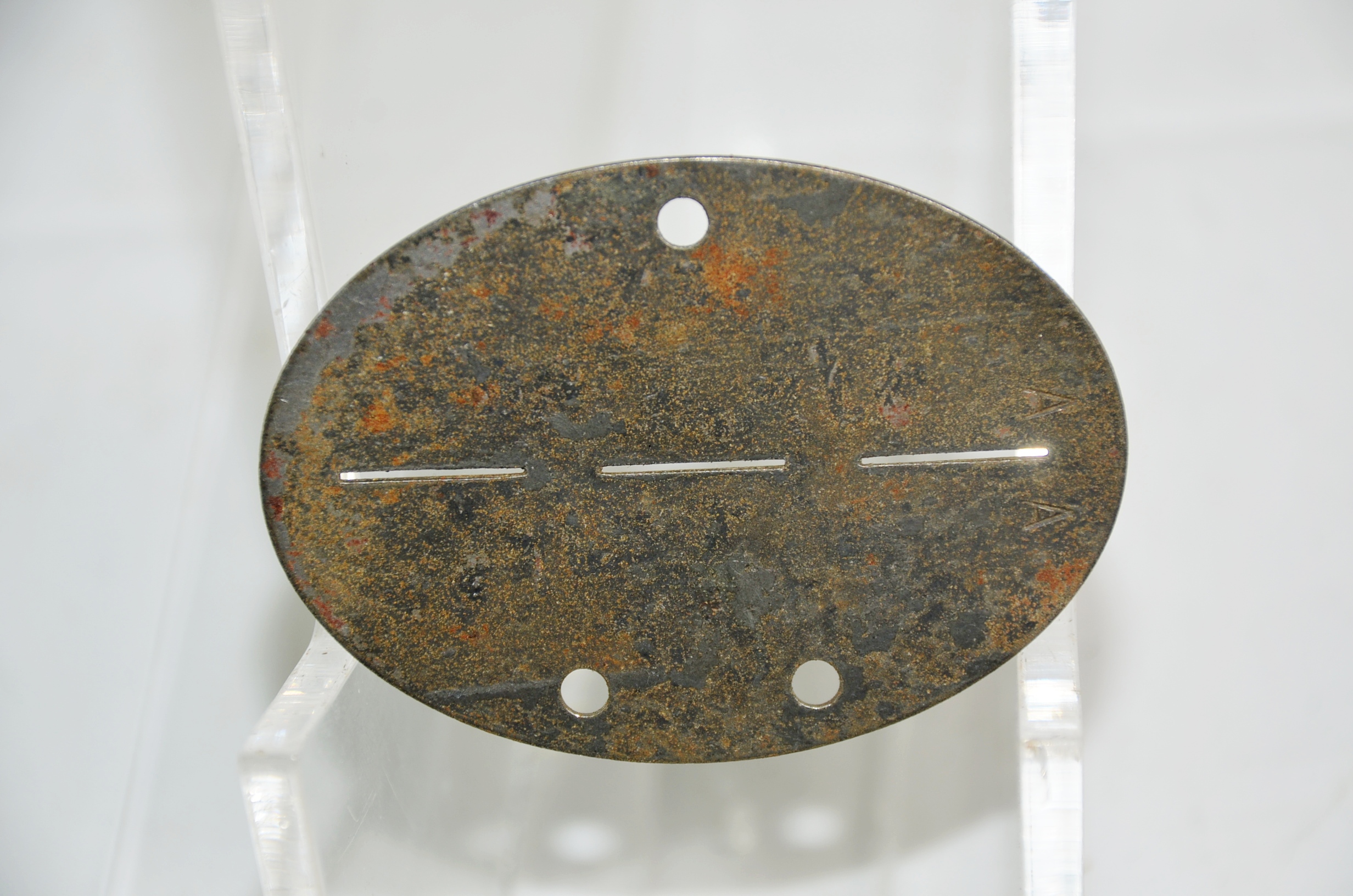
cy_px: 448
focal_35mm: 142
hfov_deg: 14.4
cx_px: 676
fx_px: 5345
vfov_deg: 9.6
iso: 160
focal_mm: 95
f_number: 5.6
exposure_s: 1/250
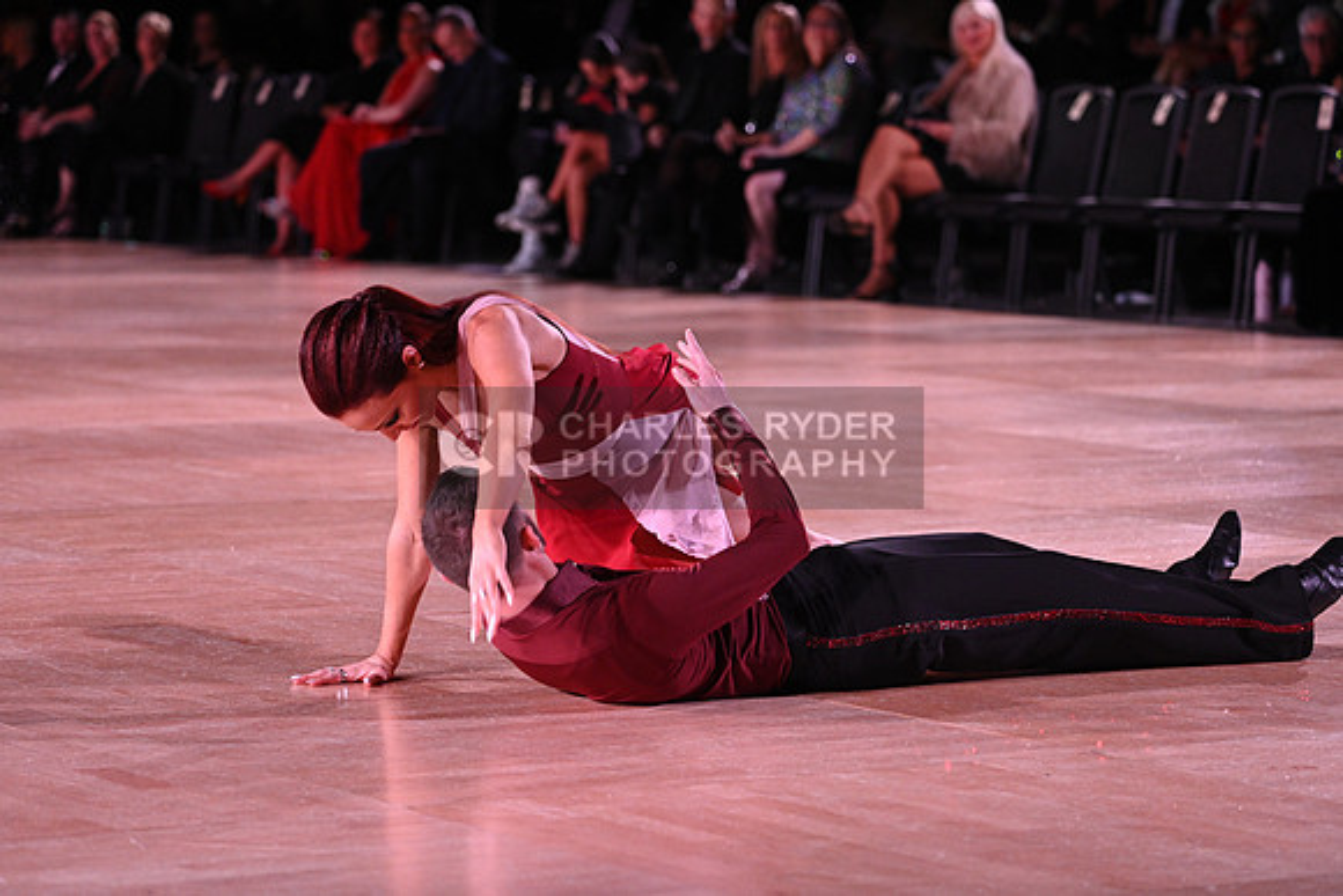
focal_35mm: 140
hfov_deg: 14.7
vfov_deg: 9.8
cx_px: 672
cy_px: 448
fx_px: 5224
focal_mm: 140
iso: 3200
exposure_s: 1/320
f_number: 4.8
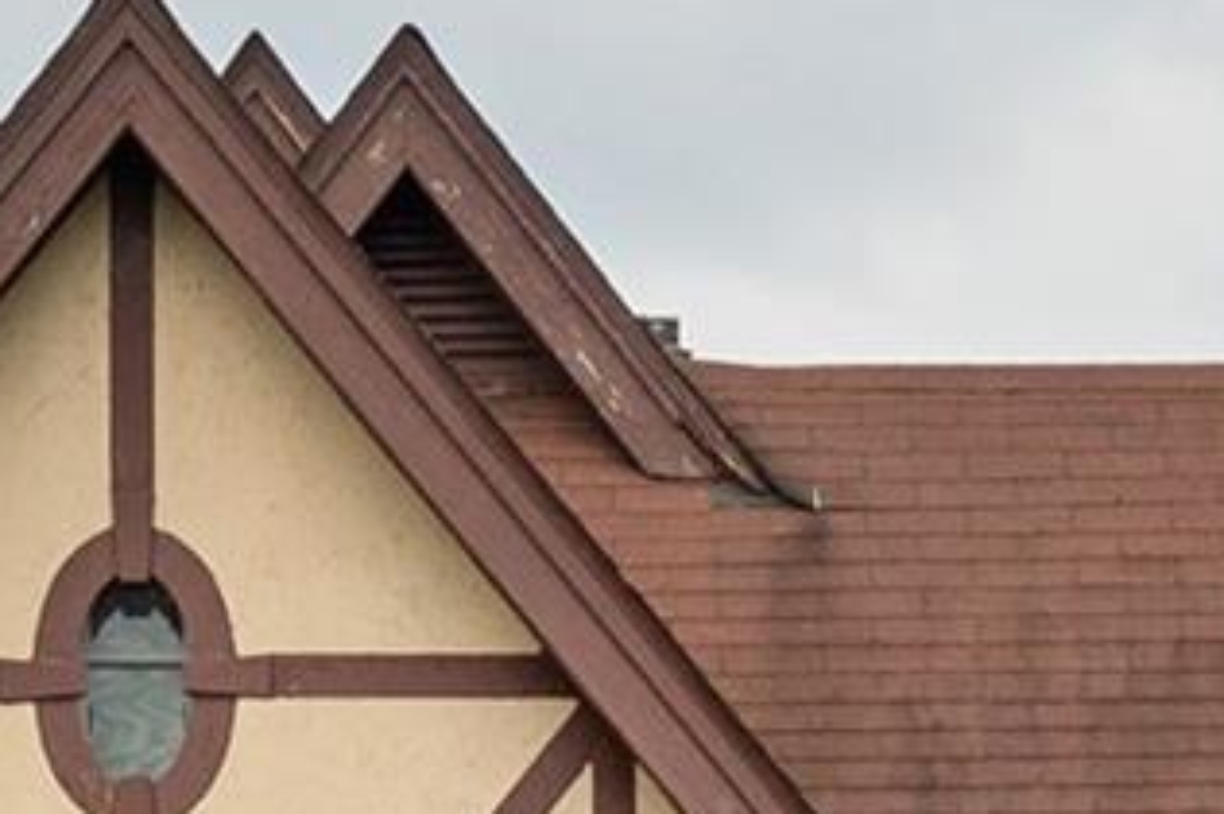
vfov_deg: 6.0
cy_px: 1174
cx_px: 647
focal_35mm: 227
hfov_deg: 9.1
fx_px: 7710
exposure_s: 1/1600
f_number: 7.1
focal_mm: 35
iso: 320
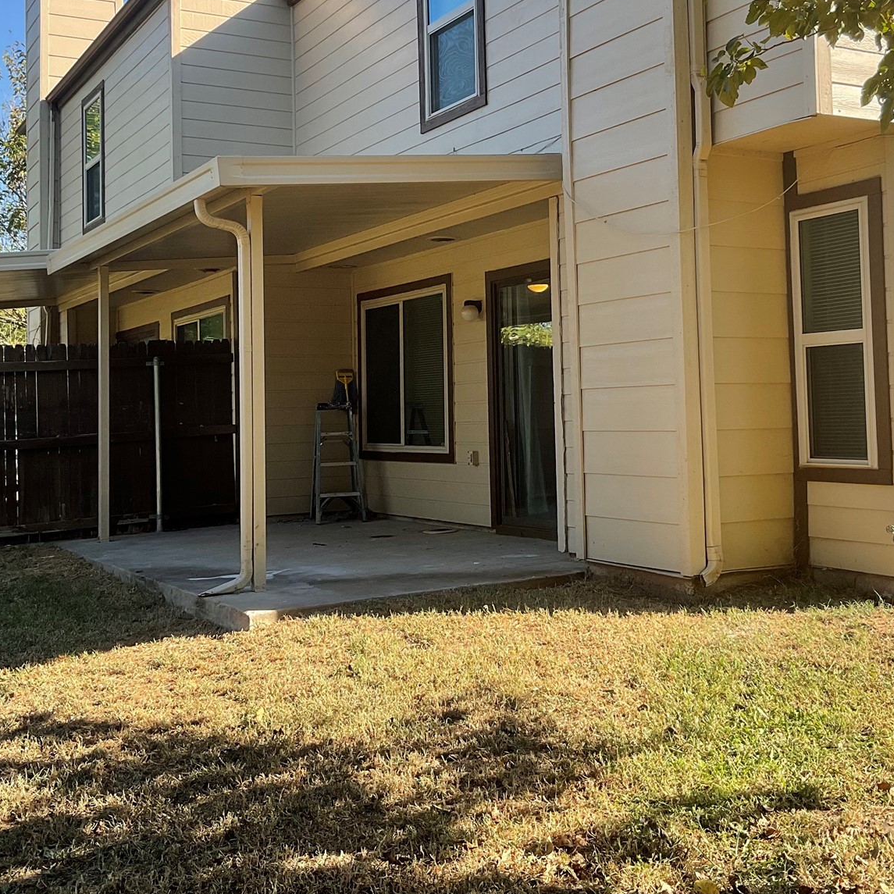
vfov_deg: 38.9
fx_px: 1256
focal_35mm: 43
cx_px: 483
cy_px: 337
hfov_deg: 39.1
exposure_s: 1/728
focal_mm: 3
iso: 16
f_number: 1.8
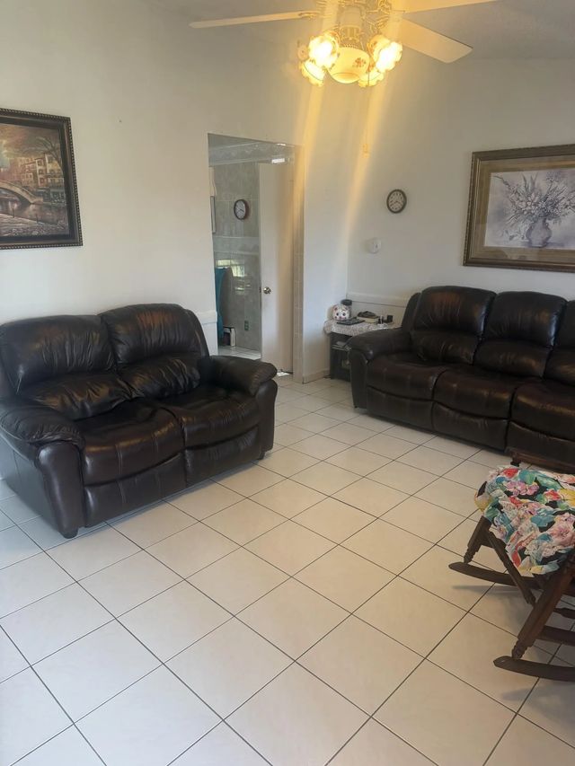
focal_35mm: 24
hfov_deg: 56.8
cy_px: 383
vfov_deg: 71.6
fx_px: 531
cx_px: 288
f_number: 1.78
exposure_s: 1/120
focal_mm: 6.76
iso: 200
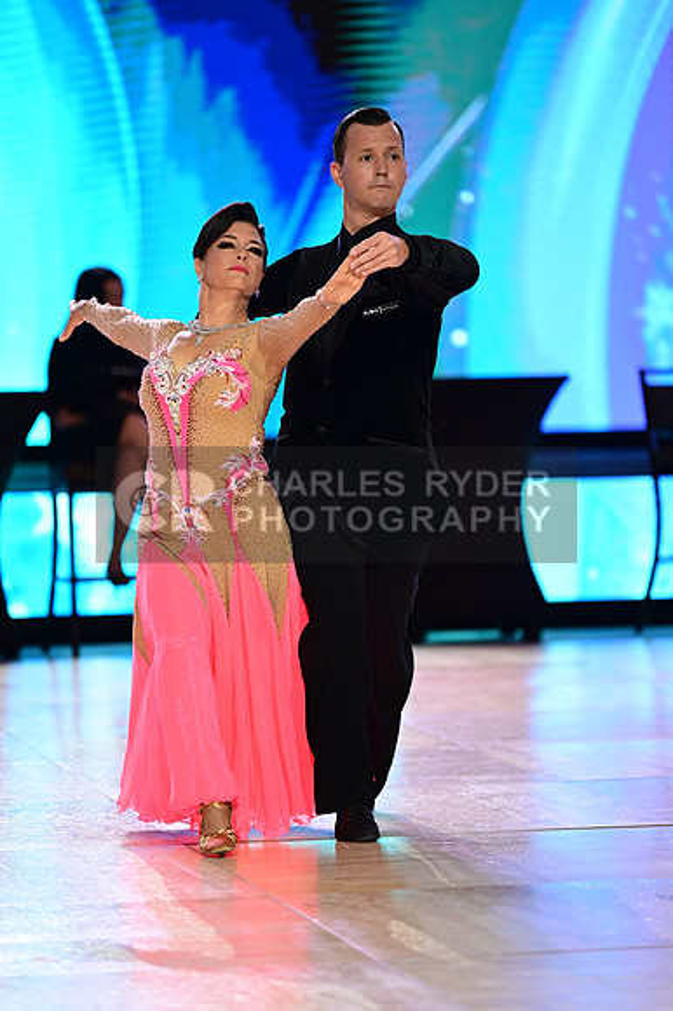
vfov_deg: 12.1
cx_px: 336
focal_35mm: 170
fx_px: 4772
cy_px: 506
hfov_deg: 8.1
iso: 1600
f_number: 2.8
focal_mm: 170
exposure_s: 1/500
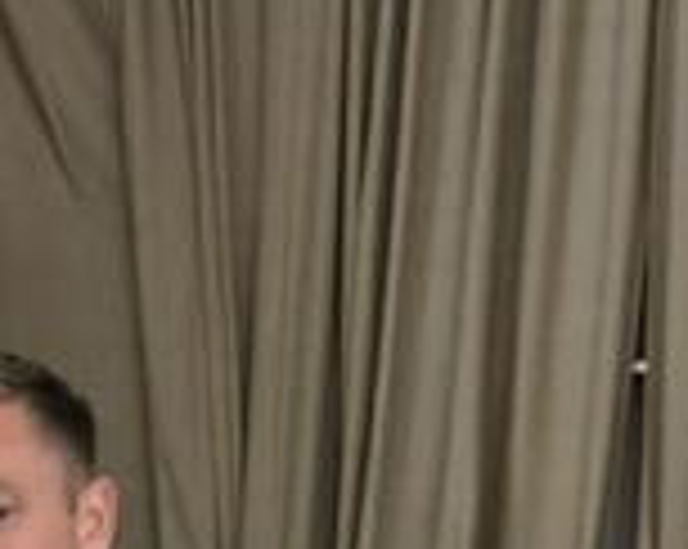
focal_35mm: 157
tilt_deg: -7.2
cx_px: -220
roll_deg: -1.1
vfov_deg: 9.5
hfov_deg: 11.9
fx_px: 3193
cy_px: 891
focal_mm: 6.86
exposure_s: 1/60
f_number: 1.78
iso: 640
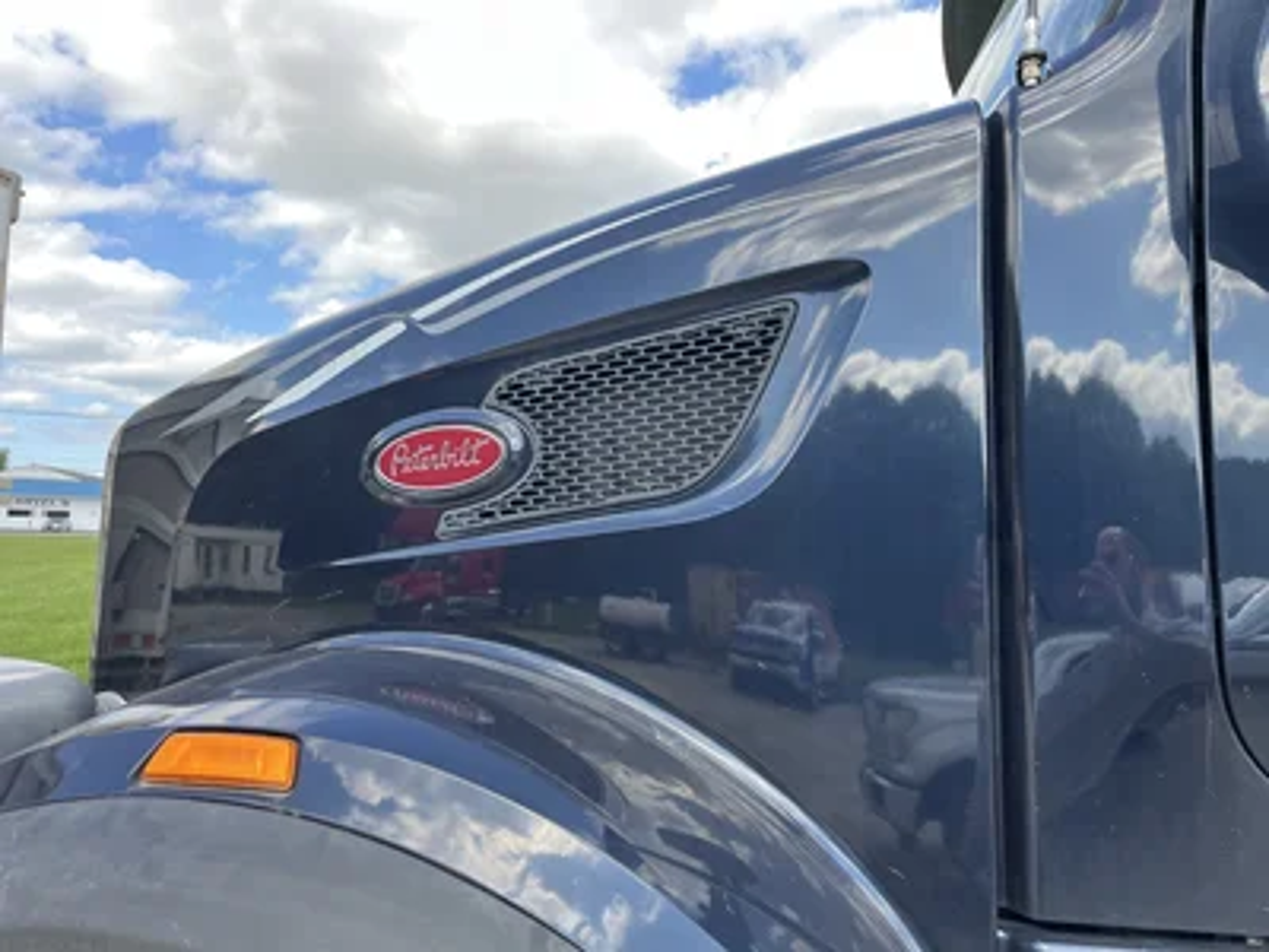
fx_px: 953
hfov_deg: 67.3
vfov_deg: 53.1
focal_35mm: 26
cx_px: 634
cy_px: 476
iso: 50
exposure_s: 1/459
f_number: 1.6
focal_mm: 5.1
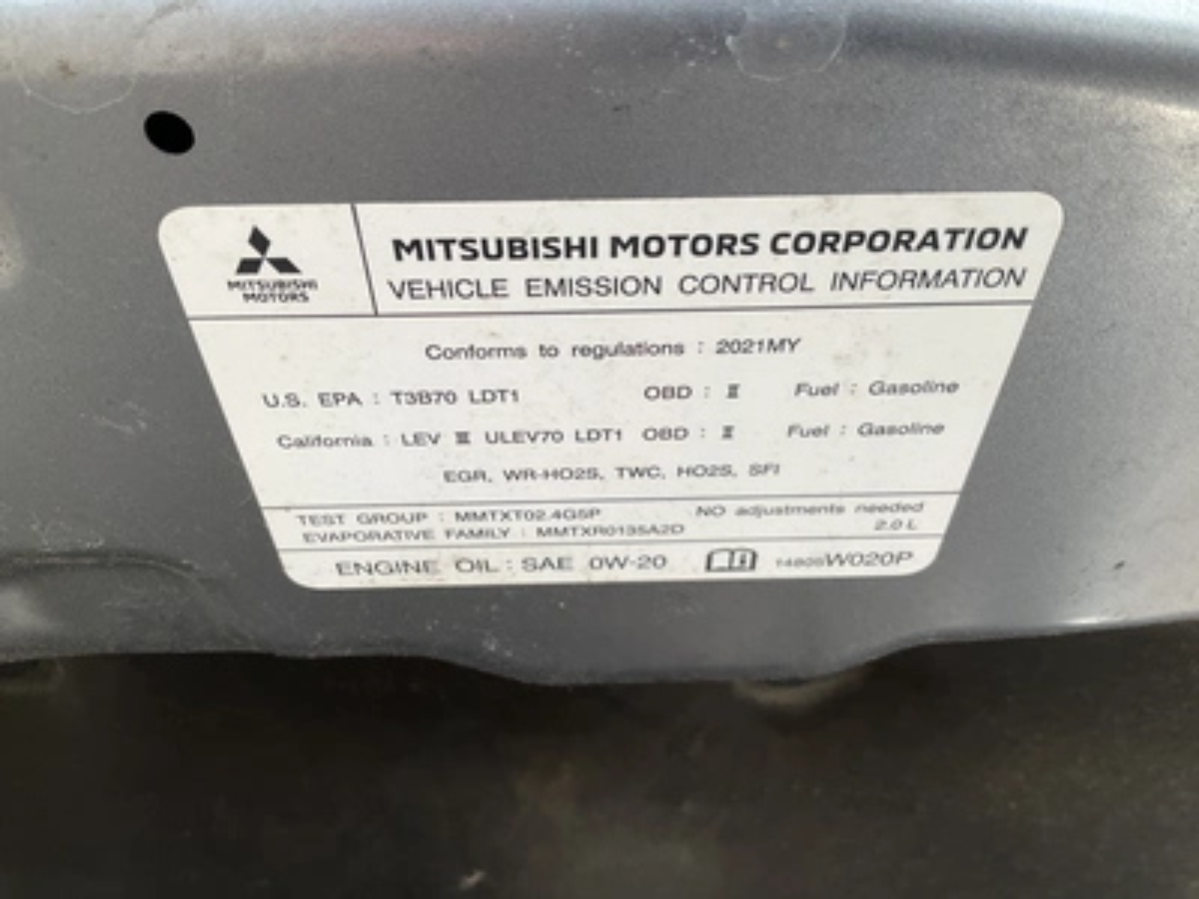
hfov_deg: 61.7
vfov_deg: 48.2
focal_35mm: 29
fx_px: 1004
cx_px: 600
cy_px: 450
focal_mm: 3
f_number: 1.8
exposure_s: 1/482
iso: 25
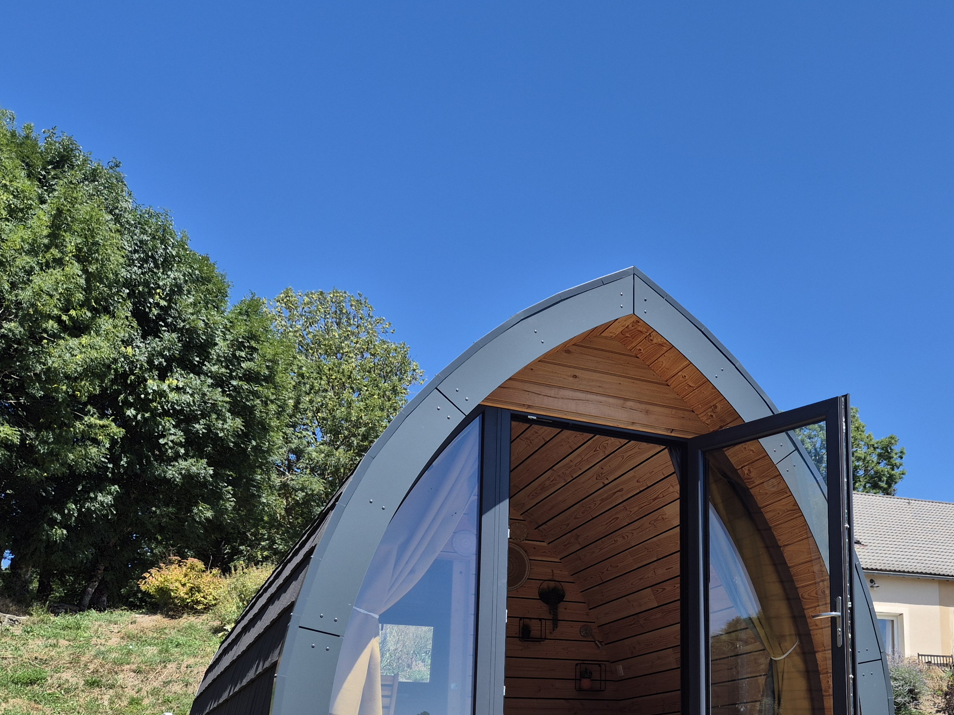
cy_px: 589
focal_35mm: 39
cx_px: 725
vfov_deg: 35.4
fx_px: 1075
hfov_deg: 46.0
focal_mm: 5.4
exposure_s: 1/1360
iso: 25
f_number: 1.8
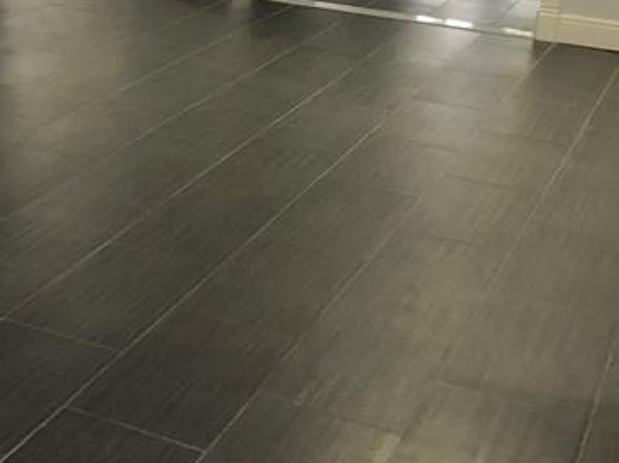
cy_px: -40
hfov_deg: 22.3
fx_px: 1483
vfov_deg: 17.2
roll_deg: -3.7
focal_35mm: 83
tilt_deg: -10.2
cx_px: -59
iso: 64
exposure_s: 1/15
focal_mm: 3.99
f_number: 1.8
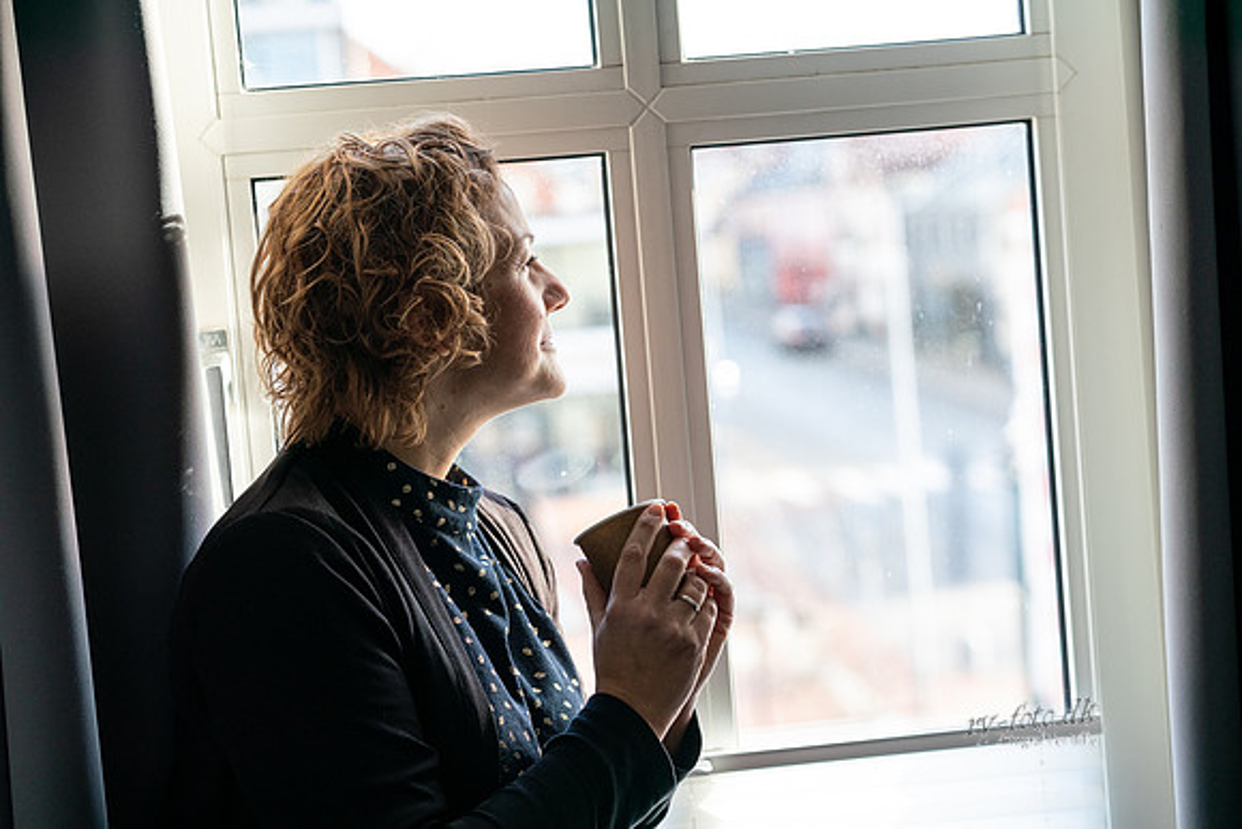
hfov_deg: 23.9
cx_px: 621
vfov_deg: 16.1
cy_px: 414
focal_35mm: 85
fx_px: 2933
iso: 1000
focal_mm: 85
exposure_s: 1/500
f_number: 3.5
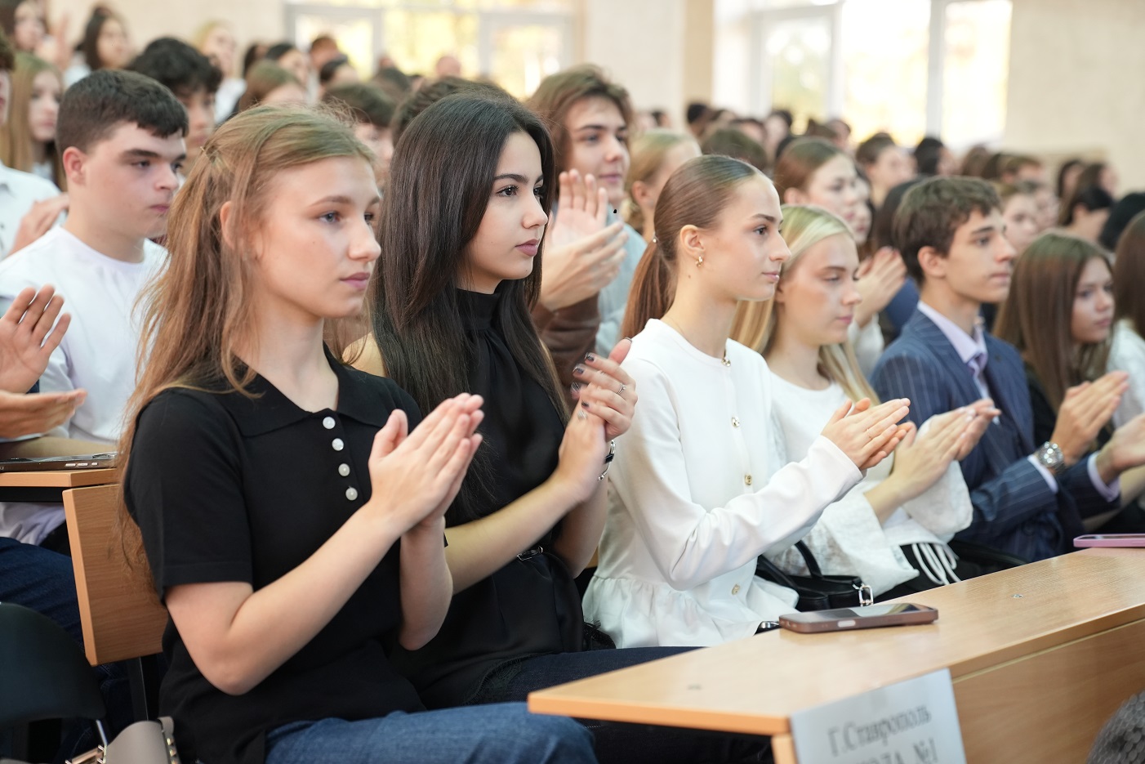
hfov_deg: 32.4
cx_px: 572
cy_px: 382
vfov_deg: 21.9
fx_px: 1972
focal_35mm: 62
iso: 2000
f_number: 2.8
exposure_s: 1/80
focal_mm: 62
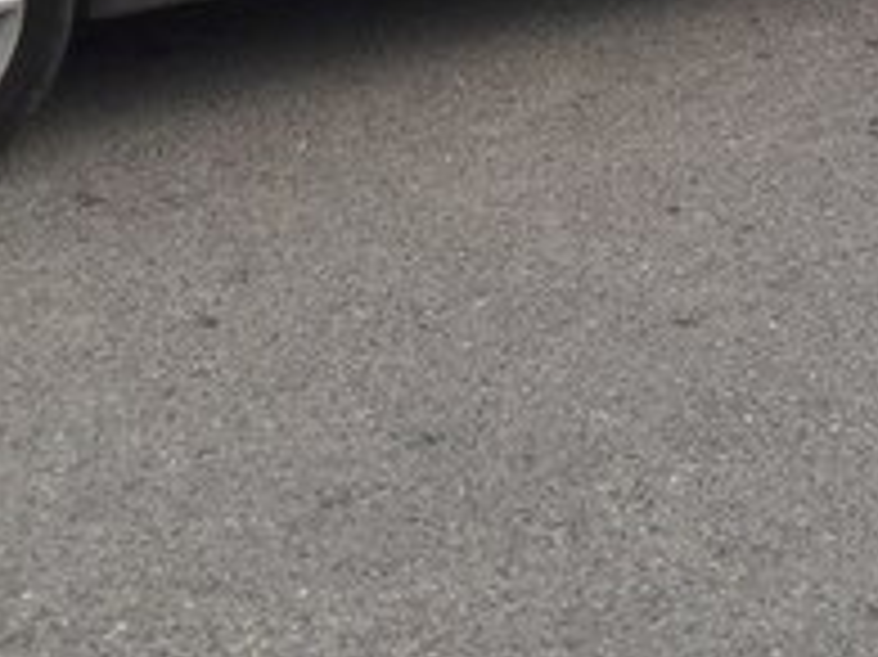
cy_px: -380
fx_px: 2408
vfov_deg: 14.3
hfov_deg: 20.6
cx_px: 504
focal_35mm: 95
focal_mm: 3.7
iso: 40
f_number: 1.9
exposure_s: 1/270
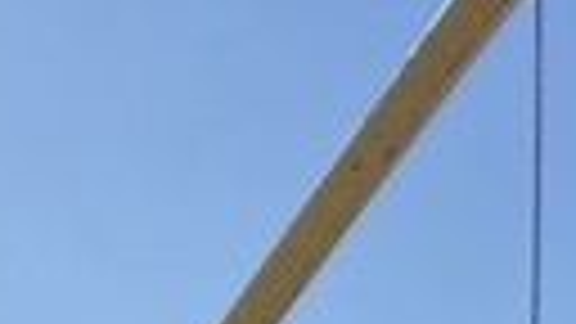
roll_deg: +0.6
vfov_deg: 5.8
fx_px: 2703
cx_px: 1521
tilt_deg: -1.7
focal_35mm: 177
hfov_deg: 10.1
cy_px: 1341
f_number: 1.8
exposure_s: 1/2105
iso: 32
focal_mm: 4.25
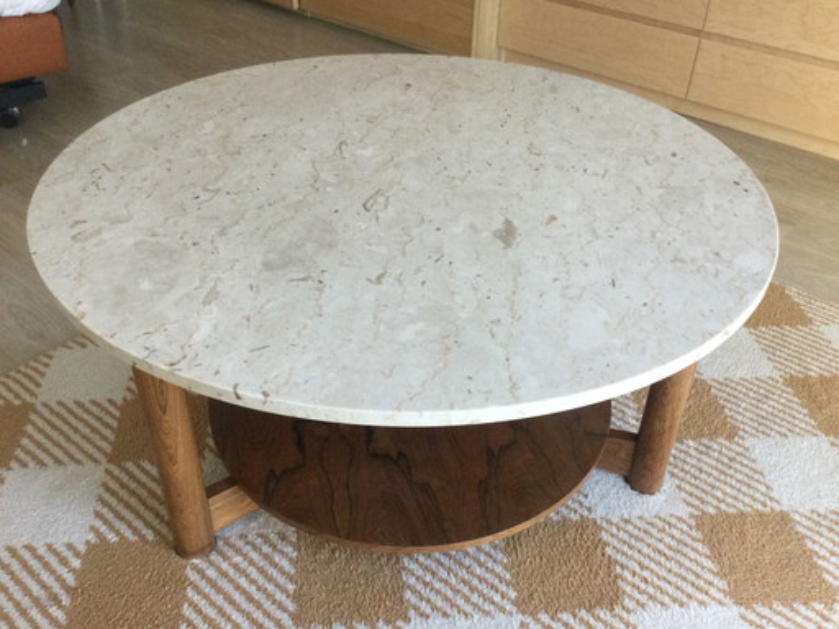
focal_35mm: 31
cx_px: 420
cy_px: 314
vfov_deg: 45.4
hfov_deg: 58.4
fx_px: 751
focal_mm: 3.3
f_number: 2.4
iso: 125
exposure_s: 1/33
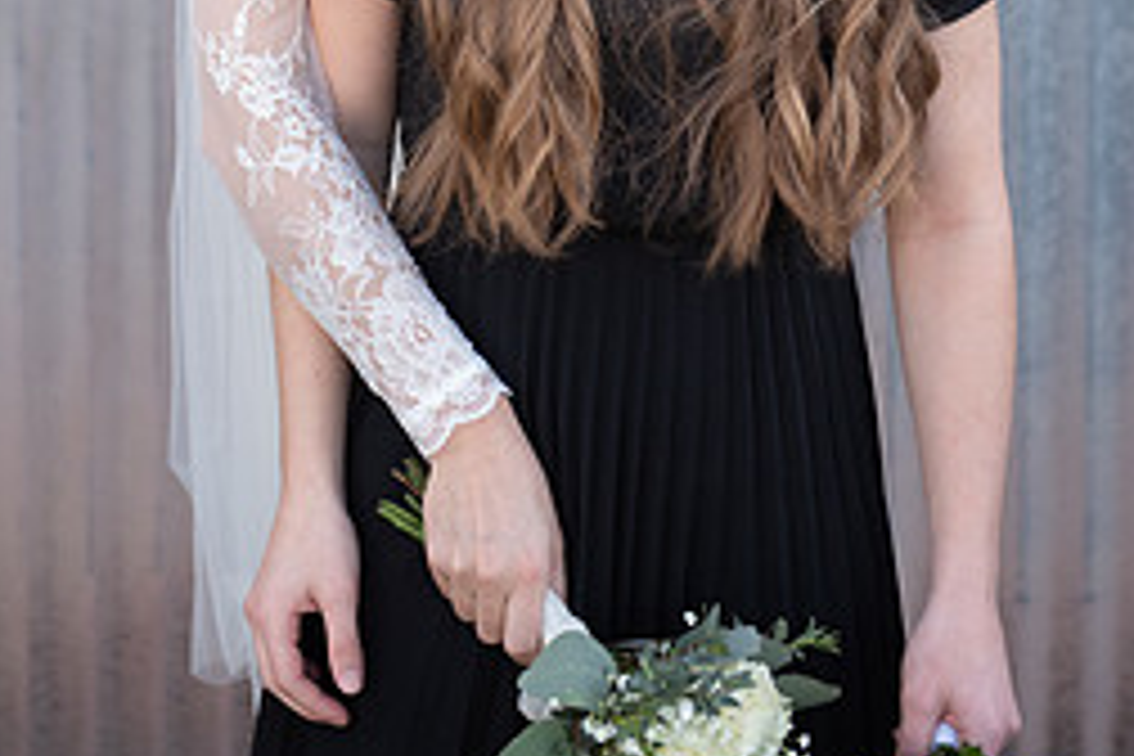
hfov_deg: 19.1
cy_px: -184
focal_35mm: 107
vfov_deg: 12.5
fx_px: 3370
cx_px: 554
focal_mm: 60
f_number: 4
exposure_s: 1/1000
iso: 1250
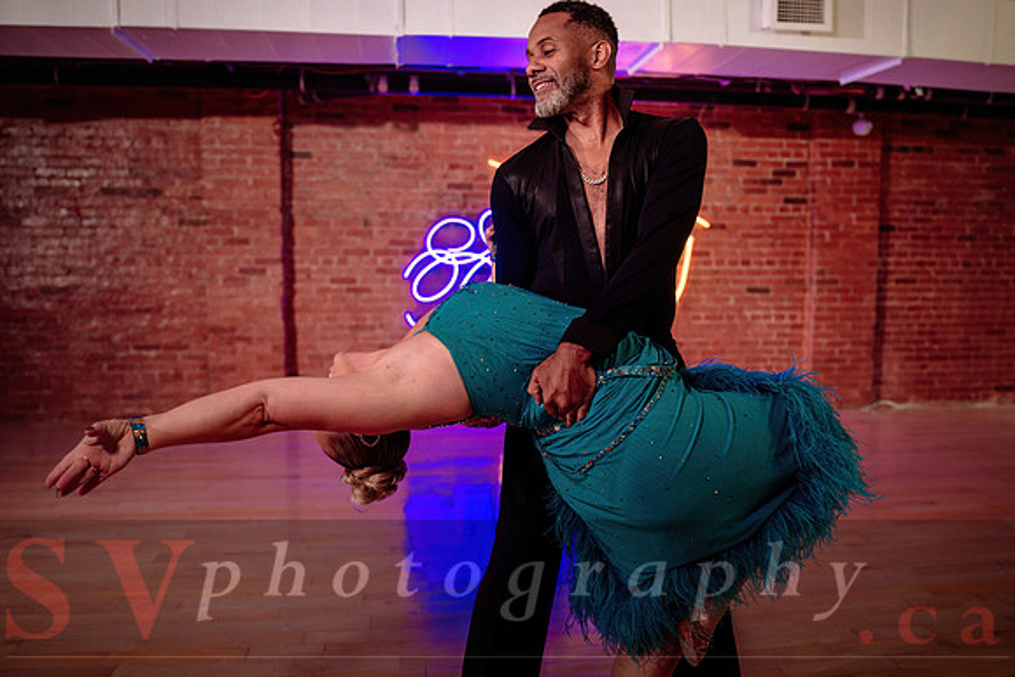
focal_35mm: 29
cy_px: 336
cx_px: 528
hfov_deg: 63.1
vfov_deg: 44.6
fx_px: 825
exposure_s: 1/400
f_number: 2
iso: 800
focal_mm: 28
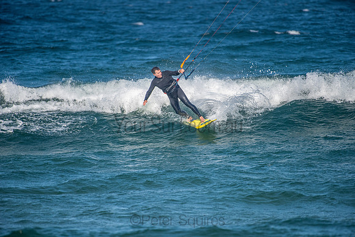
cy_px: 118
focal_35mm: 500
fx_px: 4931
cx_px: 178
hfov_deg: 4.1
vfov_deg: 2.8
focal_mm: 500
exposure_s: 1/4000
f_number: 5.6
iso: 450
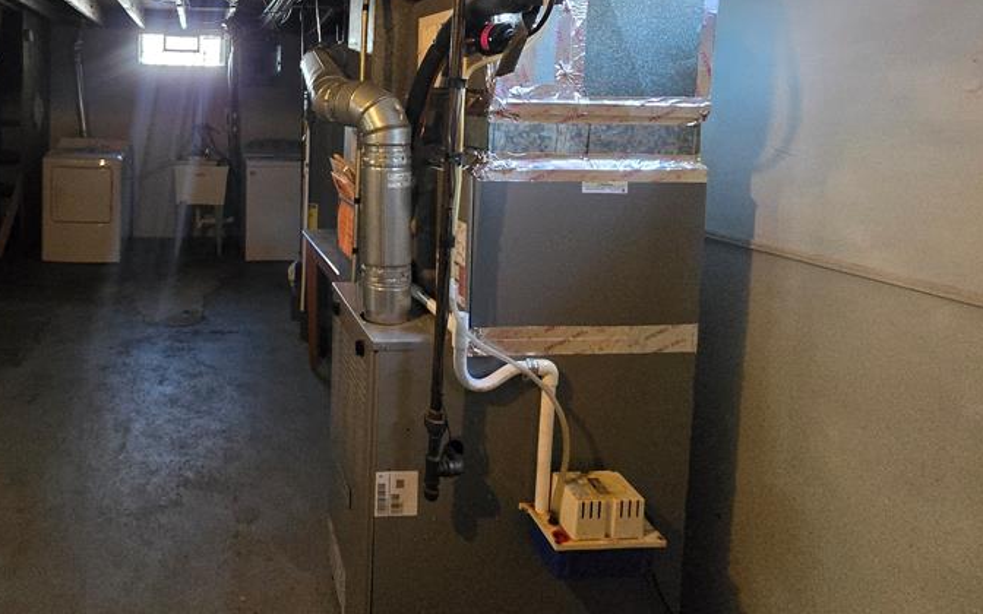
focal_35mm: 21
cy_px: 146
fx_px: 563
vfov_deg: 54.3
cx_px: 262
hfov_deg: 77.0
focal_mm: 2.2
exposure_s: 1/60
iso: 1600
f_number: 2.2
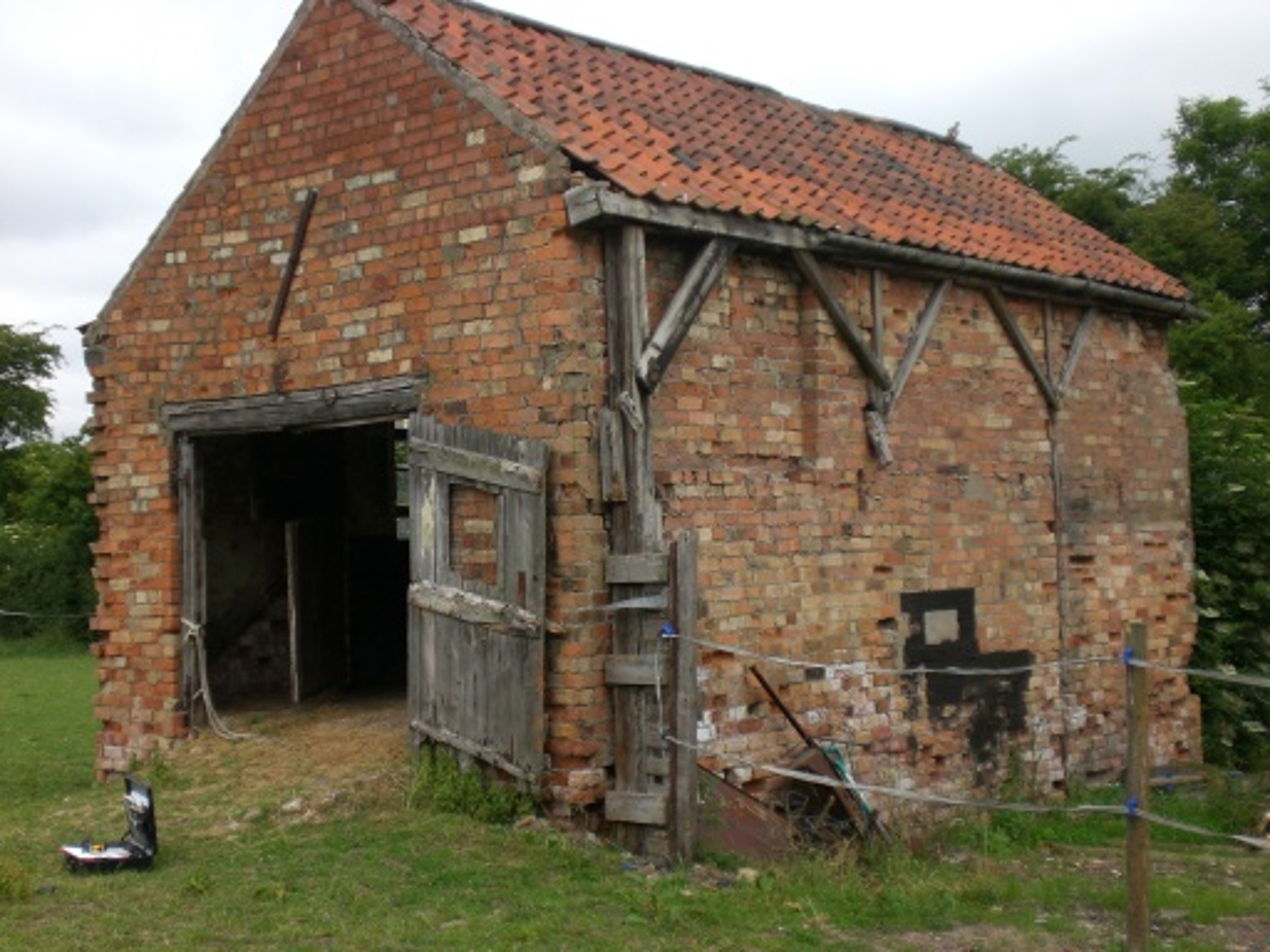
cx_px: 635
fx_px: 1871
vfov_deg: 28.6
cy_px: 476
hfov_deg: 37.5
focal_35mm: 51
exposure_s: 1/400
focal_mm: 8.44
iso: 50
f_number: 3.6
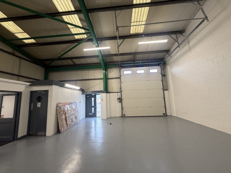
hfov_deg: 102.1
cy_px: 86
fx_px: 93
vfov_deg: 85.7
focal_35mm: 14
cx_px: 116
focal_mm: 2.22
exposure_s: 1/100
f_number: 2.2
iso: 125
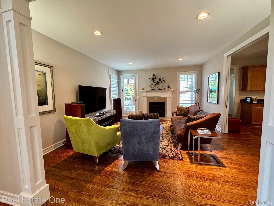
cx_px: 137
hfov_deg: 102.1
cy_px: 103
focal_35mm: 14
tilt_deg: -5.0
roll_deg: +0.9
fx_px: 111
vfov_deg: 85.7
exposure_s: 1/60
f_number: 2.2
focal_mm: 2.22
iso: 250
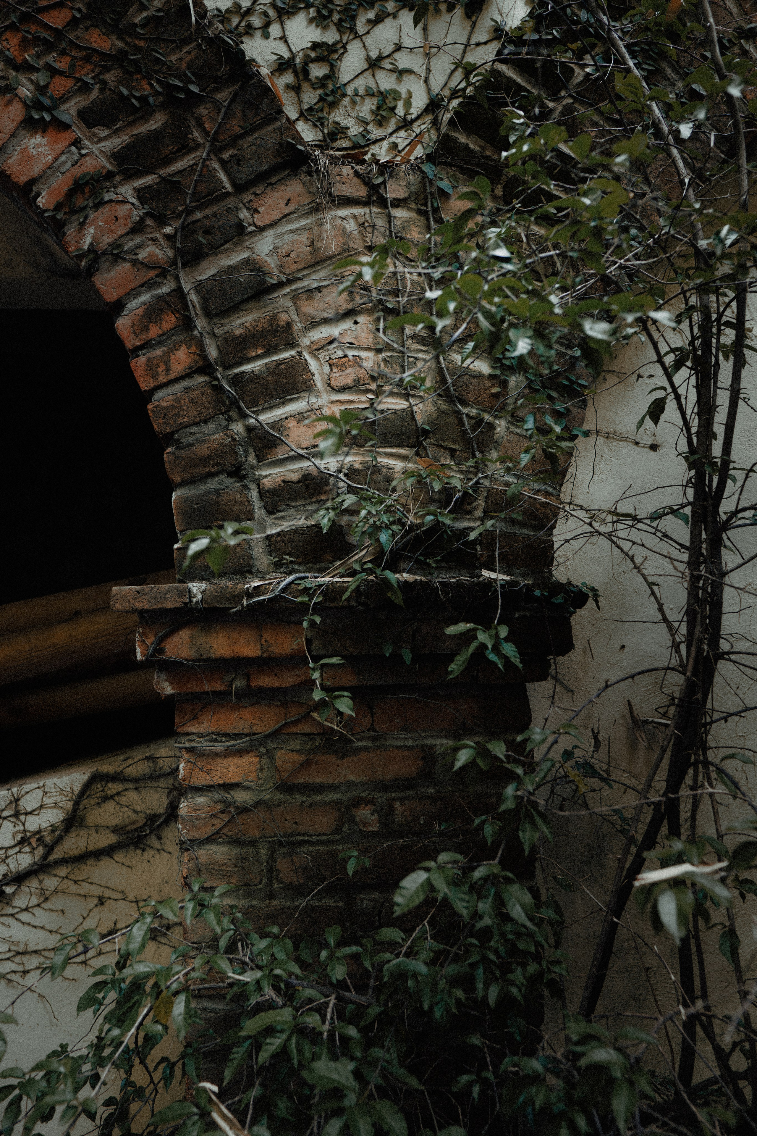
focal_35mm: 24
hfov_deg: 53.1
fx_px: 757
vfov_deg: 73.7
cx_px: 378
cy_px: 568
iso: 200
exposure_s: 1/320
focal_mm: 16
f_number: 2.2
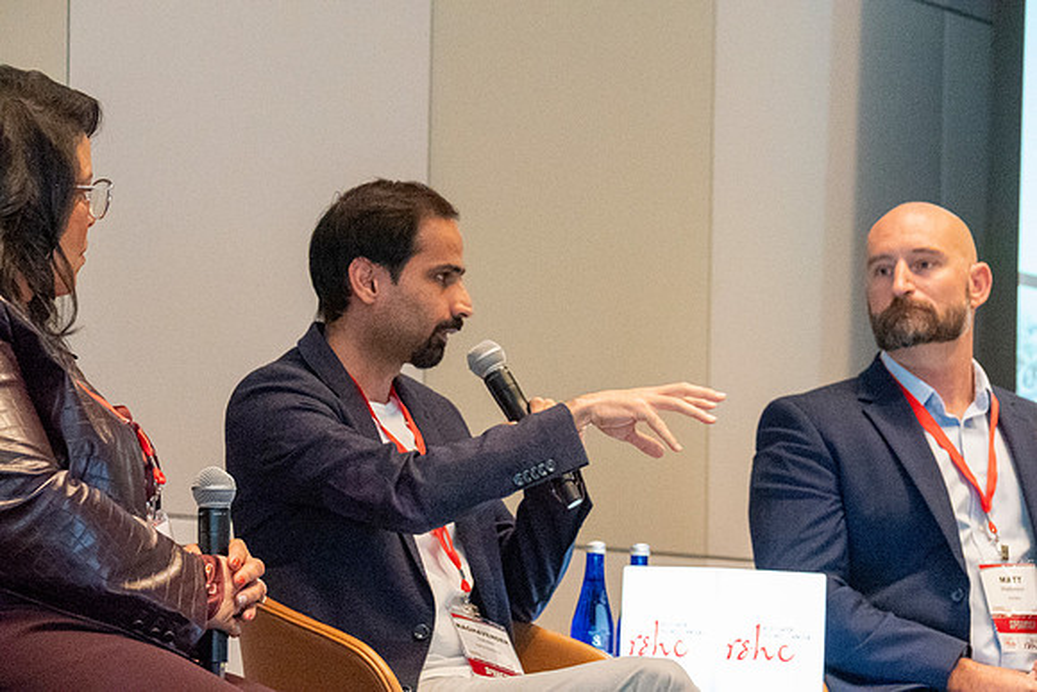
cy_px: 346
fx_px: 5186
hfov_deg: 11.4
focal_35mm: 180
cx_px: 518
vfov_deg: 7.6
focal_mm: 120
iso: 12800
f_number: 7.1
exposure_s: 1/125
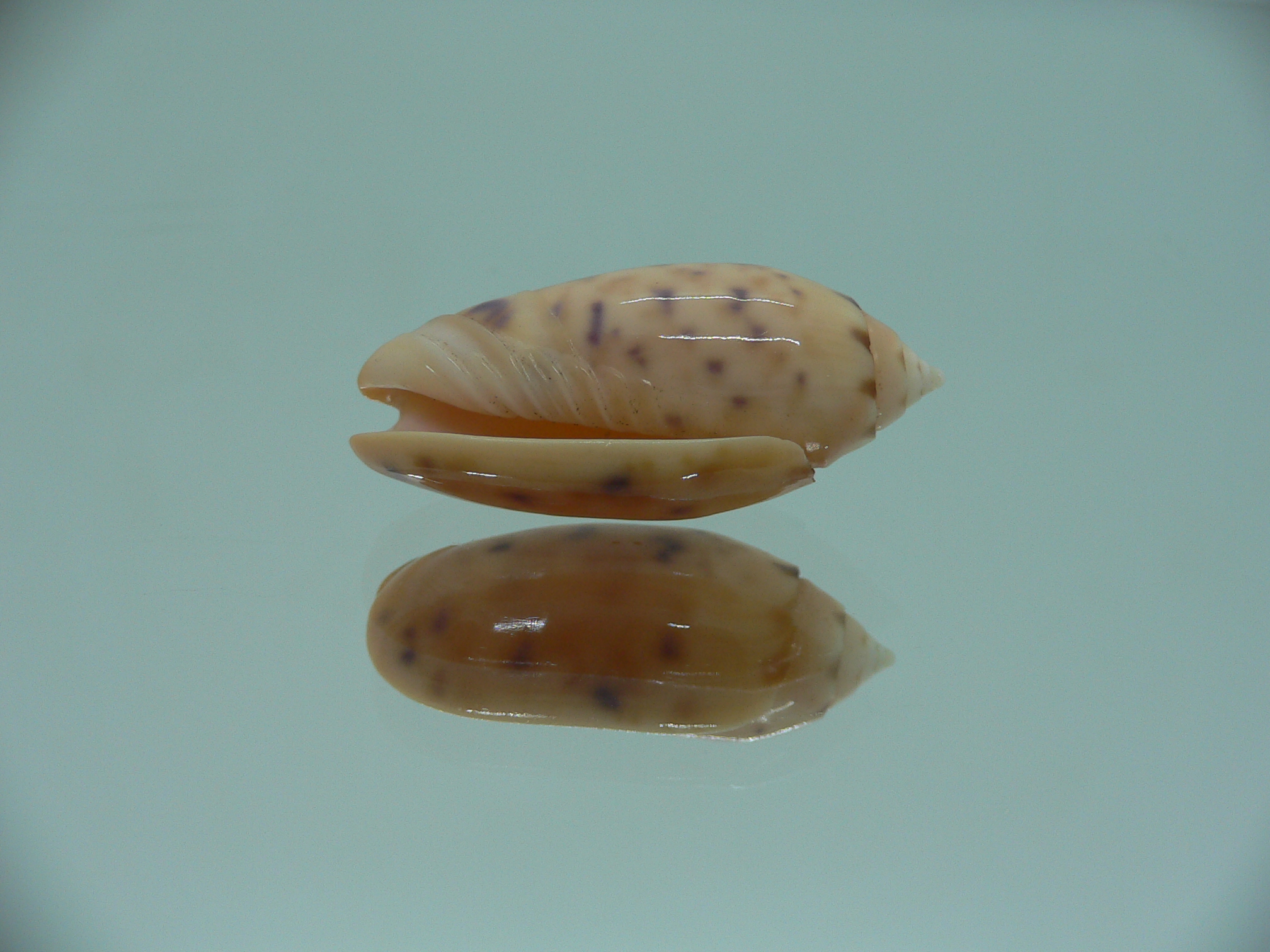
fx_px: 1284
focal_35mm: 35
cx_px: 635
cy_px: 476
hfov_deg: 52.6
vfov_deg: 40.7
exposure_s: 1/60
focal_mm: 4.6
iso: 80
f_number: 2.8
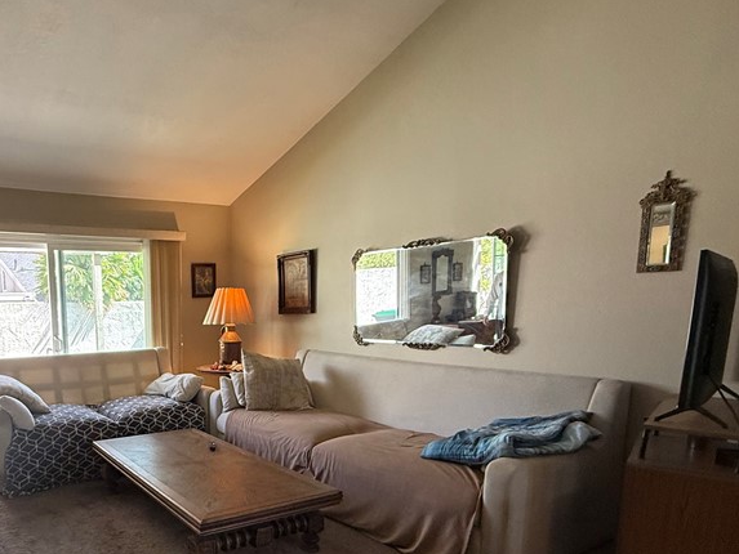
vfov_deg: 53.4
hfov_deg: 65.2
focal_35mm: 25
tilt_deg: -7.7
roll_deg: +1.2
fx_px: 534
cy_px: 384
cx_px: 184
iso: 250
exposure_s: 1/120
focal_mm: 2.22
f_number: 2.2
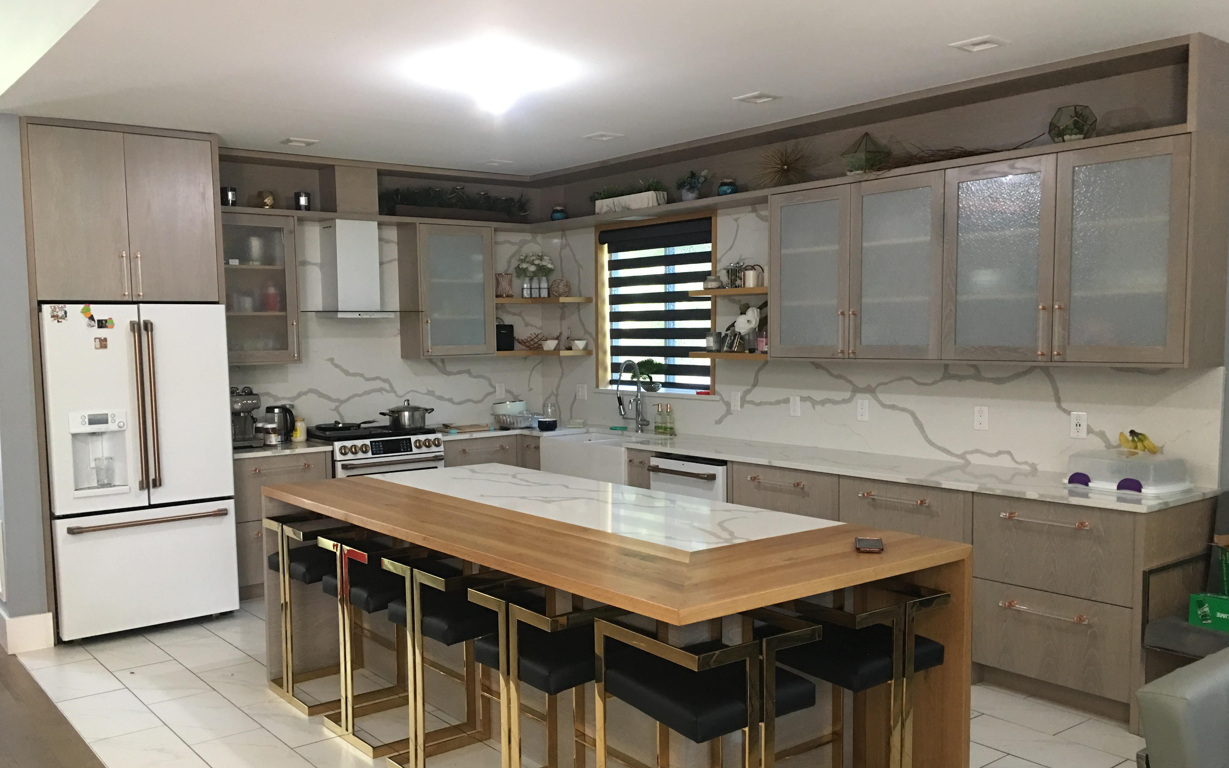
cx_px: 614
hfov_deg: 61.2
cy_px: 429
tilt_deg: -3.3
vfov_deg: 40.5
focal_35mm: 31
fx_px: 1038
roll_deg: +0.2
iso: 80
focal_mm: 4.15
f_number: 2.2
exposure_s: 1/15
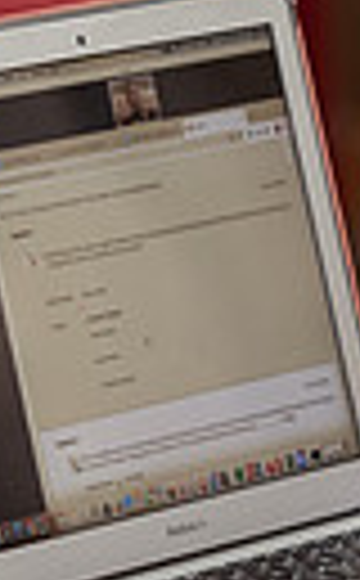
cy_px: 272
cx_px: 482
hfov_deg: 2.0
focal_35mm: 644
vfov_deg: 3.3
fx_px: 10166
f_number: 3.2
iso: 1000
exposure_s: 1/200
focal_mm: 140
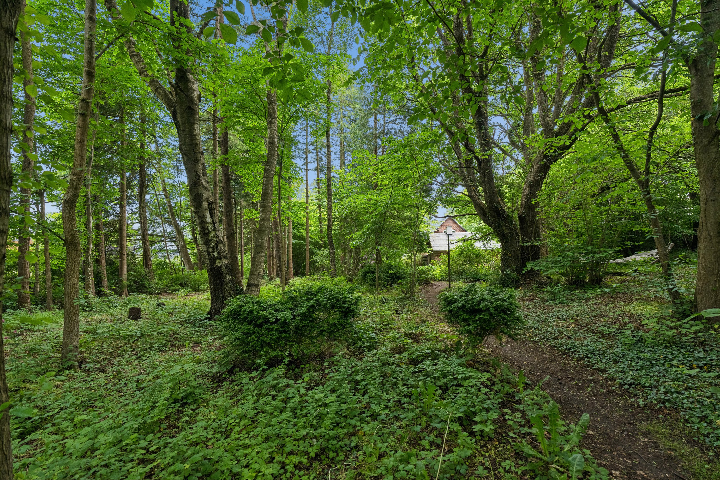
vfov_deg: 73.7
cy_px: 240
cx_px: 360
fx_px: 320
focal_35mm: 16
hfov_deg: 96.7
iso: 1000
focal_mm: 16
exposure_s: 1/400
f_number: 4
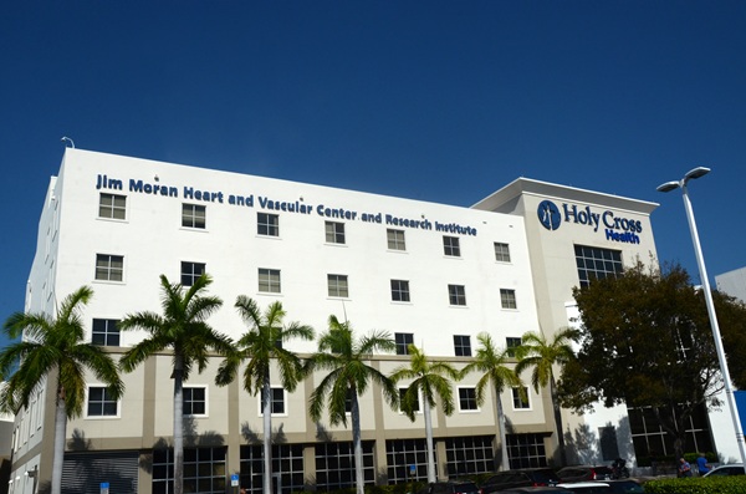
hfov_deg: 57.3
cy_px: 247
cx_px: 373
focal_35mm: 33
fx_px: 682
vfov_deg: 39.8
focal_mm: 22
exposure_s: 1/1250
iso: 400
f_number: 18
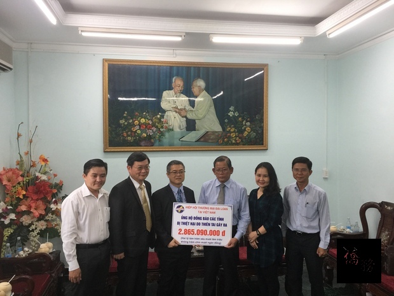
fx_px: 330
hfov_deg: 61.7
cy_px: 148
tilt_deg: -2.4
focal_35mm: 29
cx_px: 197
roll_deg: -0.8
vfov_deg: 48.2
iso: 64
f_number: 2.2
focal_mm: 4.15
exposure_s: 1/33
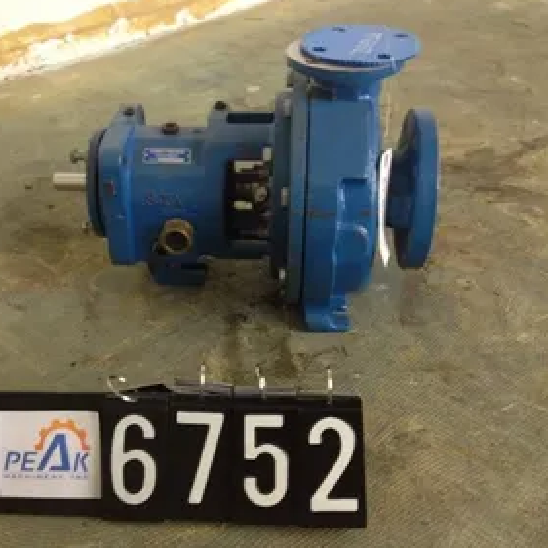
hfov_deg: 38.2
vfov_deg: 38.3
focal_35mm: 44
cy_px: 263
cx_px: 228
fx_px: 788
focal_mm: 4.28
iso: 200
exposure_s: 1/20
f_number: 2.4
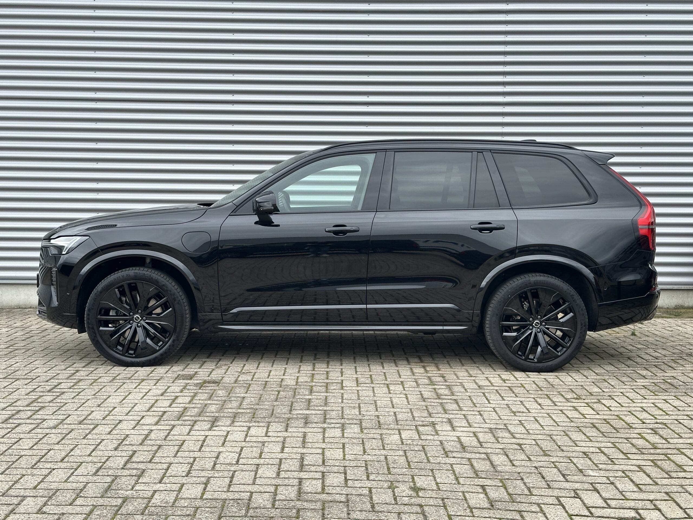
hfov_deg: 39.7
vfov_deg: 30.3
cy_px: 260
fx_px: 961
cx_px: 346
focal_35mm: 48
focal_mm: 6.86
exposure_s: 1/962
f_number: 1.78
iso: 64
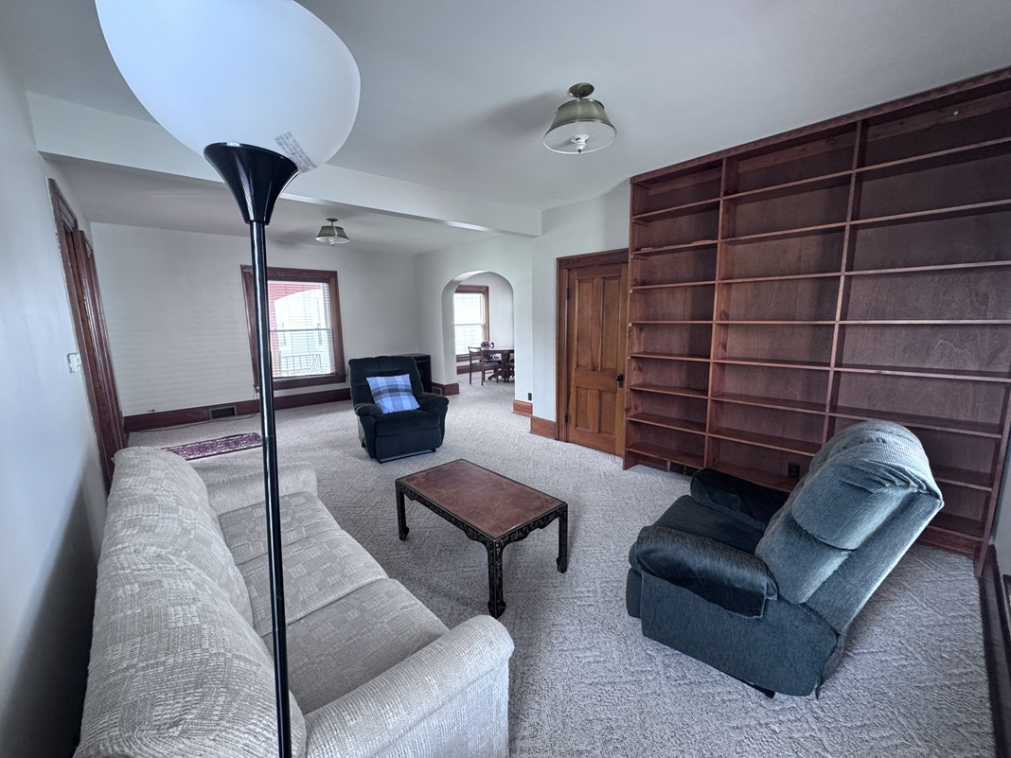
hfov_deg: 102.1
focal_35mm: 14
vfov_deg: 85.7
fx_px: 409
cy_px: 379
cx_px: 506
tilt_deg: -9.9
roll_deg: +0.6
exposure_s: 1/60
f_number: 2.2
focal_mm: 2.22
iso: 400
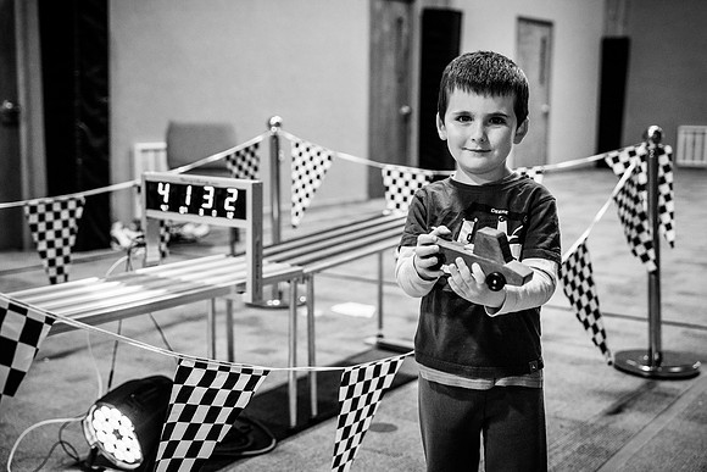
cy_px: 224
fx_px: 985
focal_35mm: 50
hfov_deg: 39.5
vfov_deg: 26.9
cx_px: 379
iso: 2500
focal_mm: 46
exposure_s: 1/320
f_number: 2.8
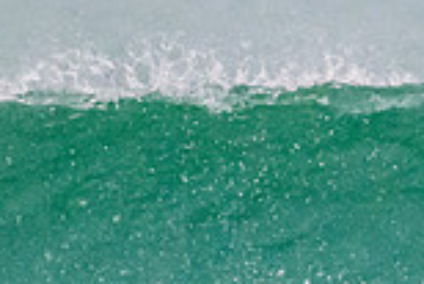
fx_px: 42144
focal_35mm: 3575
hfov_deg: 0.6
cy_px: 152
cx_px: 791
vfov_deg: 0.4
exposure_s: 1/2000
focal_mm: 800
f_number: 11
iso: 7200
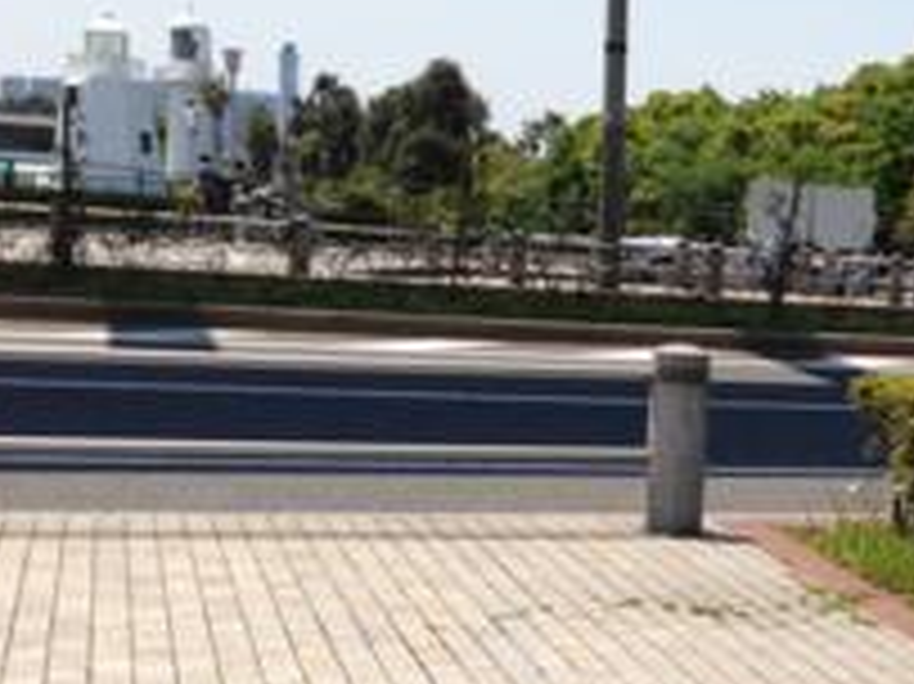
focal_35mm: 78
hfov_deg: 23.4
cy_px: 540
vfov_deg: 18.7
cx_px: 1022
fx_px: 2058
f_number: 2.4
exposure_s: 1/1642
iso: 50
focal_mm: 4.13
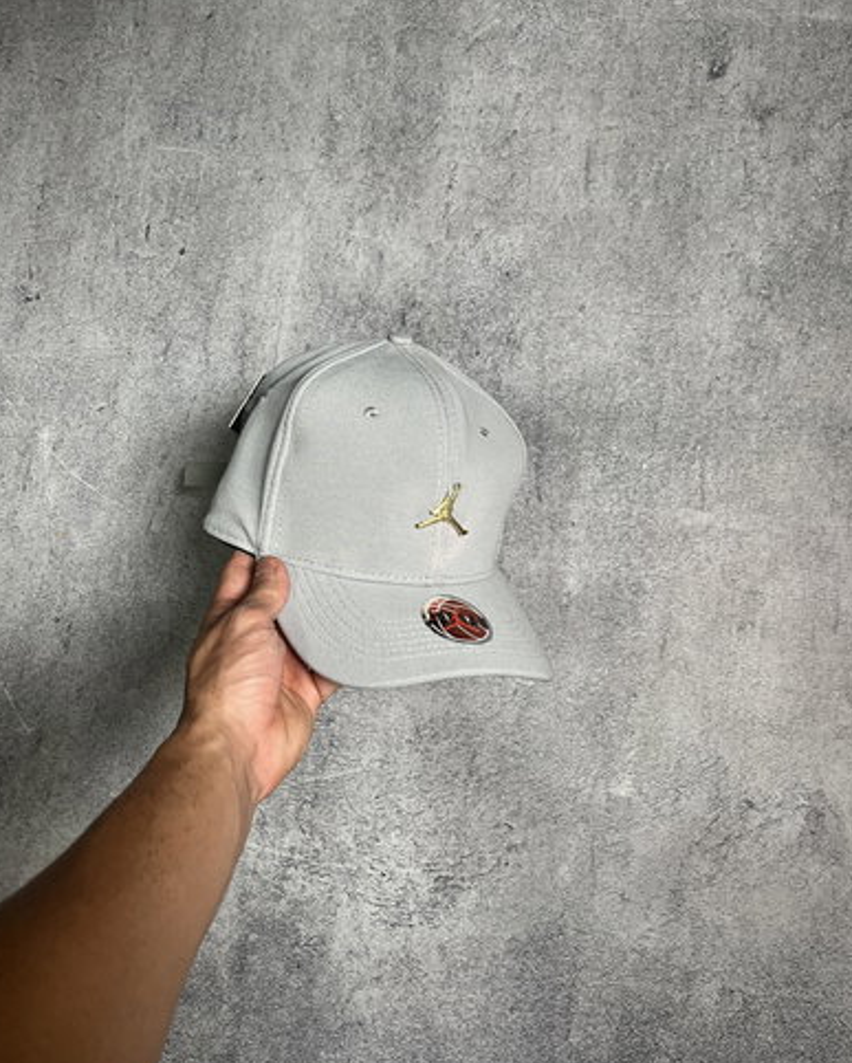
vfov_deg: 62.2
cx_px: 425
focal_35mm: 28
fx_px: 882
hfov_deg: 51.6
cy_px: 538
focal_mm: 5.1
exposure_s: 1/100
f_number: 1.6
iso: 125
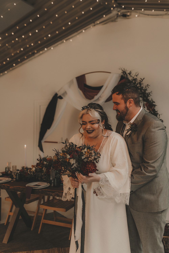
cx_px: 84
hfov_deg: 37.9
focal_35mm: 35
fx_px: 246
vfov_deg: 54.4
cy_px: 126
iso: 500
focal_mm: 35
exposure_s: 1/160
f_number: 2
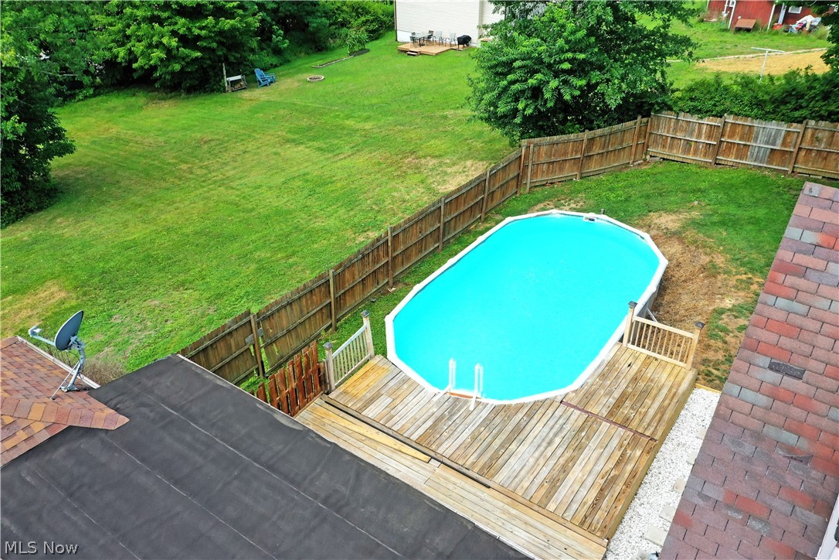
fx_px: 653
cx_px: 420
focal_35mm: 28
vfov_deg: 46.4
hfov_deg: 65.5
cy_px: 280
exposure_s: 1/320
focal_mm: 10.26
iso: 100
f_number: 5.6
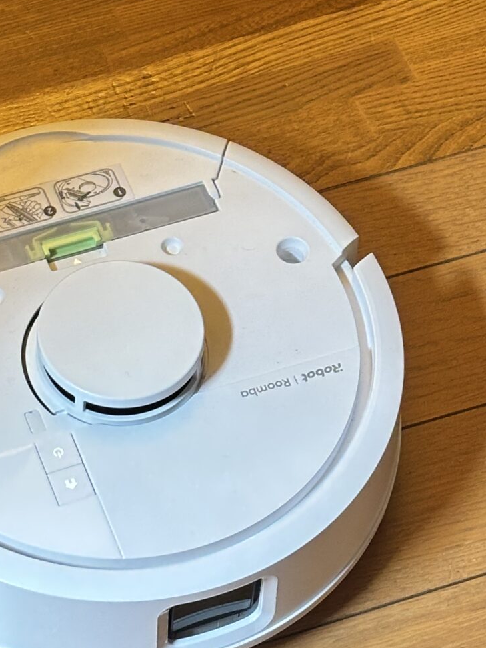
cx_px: 135
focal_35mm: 137
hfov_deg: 10.8
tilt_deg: -50.7
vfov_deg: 14.3
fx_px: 2565
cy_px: 87
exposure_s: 1/33
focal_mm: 5.96
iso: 160
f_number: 1.6
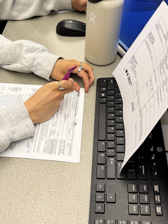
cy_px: 73
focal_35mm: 44
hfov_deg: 32.7
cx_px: 61
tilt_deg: -40.6
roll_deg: +0.3
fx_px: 285
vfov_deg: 42.3
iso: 125
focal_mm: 6.76
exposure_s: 1/60
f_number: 1.78
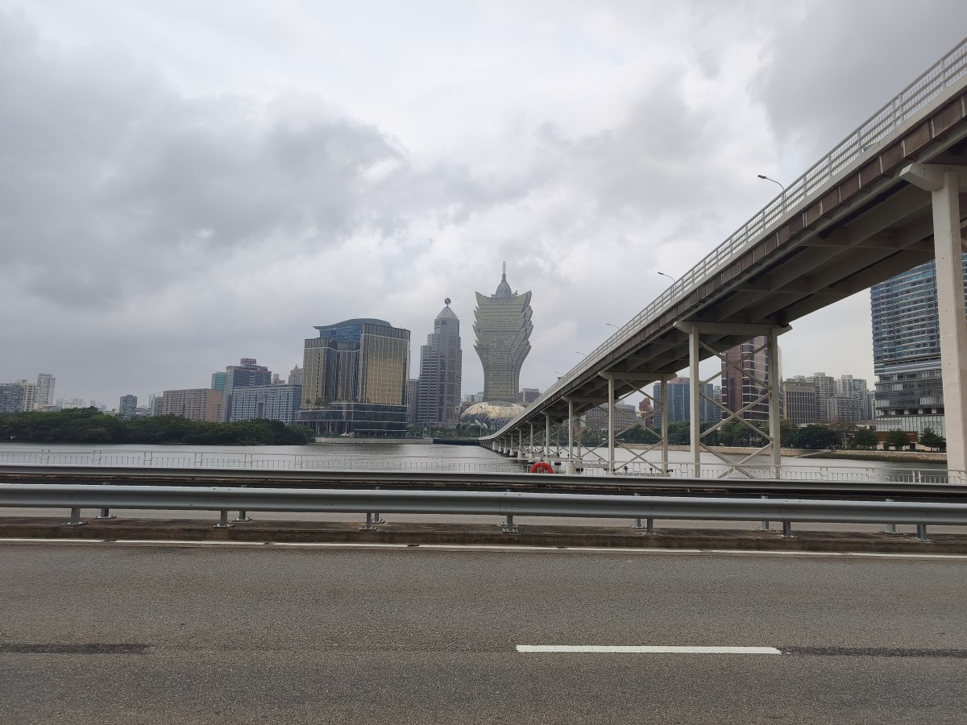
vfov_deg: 58.9
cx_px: 484
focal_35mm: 23
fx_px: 643
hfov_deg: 73.9
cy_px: 362
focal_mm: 6.06
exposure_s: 1/1093
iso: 50
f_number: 1.7
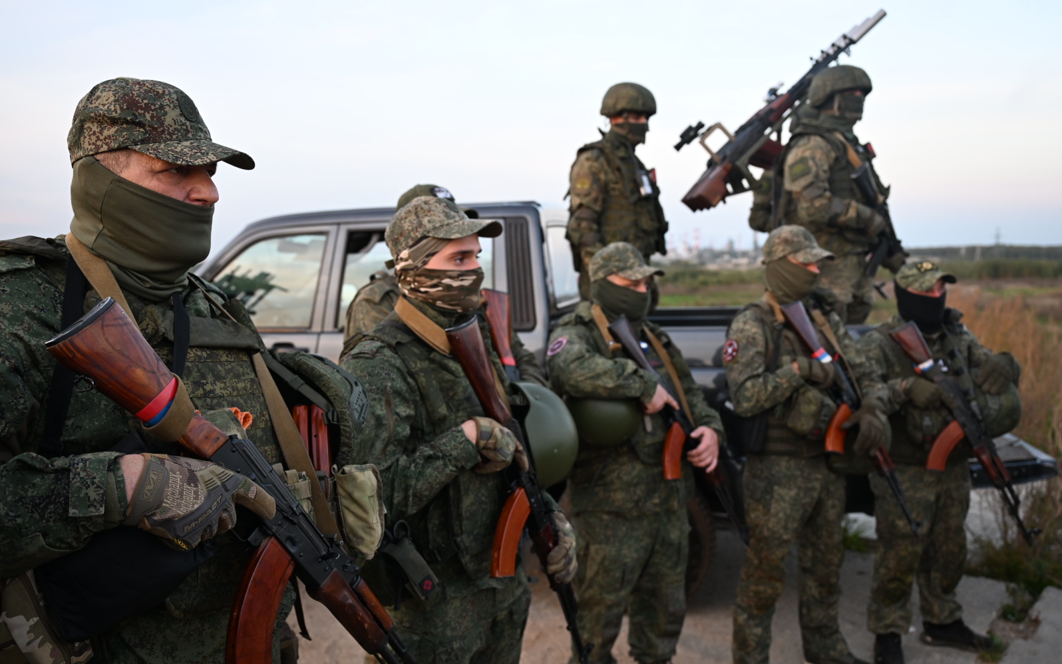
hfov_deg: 62.9
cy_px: 347
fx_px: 868
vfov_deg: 41.8
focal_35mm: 30
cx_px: 532
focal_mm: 29
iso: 1000
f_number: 3.5
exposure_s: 1/250
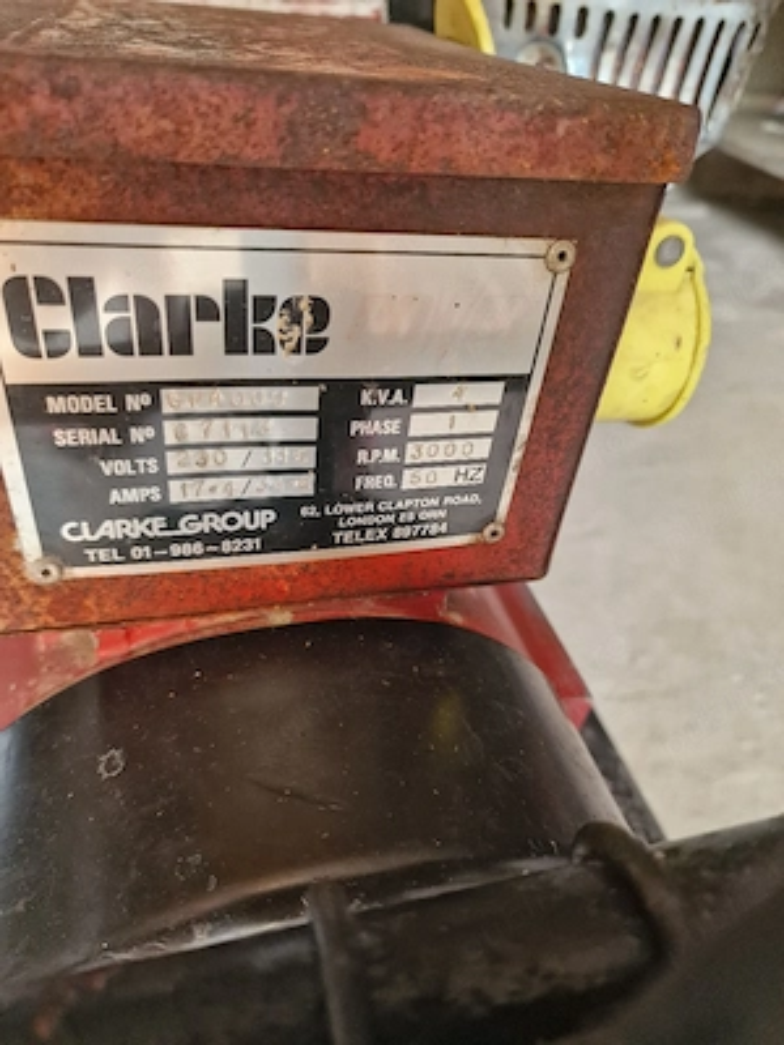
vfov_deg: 73.9
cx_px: 392
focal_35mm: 23
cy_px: 522
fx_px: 695
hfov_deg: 58.9
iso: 320
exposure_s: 1/100
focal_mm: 6.4
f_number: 1.8
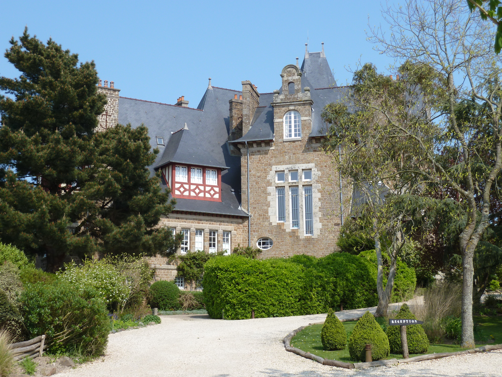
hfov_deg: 39.7
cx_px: 251
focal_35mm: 48
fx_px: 696
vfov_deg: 30.3
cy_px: 188
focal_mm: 7.9
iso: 80
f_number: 4
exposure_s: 1/400
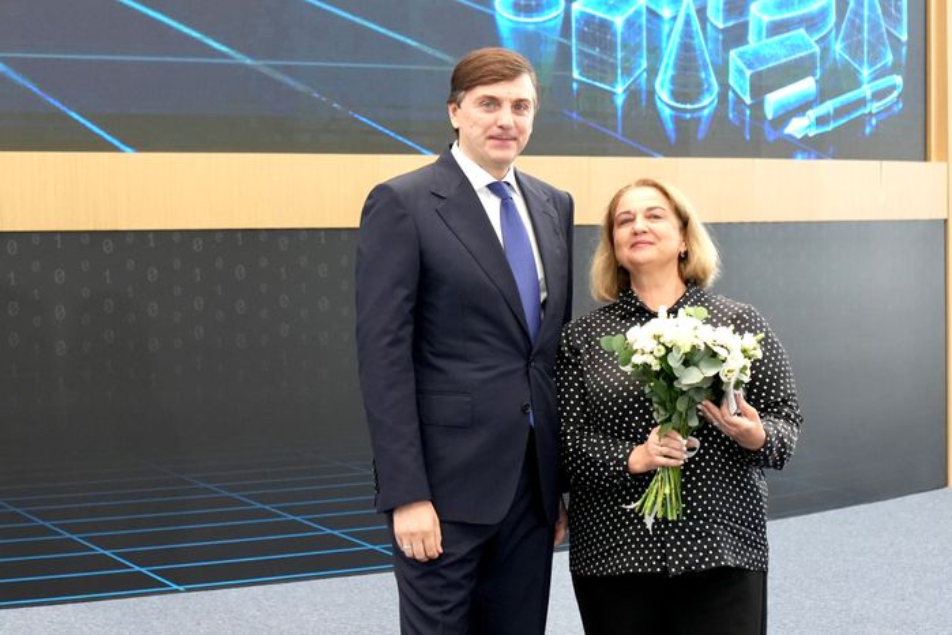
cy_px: 318
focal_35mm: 105
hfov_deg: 19.5
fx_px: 2776
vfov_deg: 13.0
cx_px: 476
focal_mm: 70
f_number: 5
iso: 3200
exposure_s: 1/160
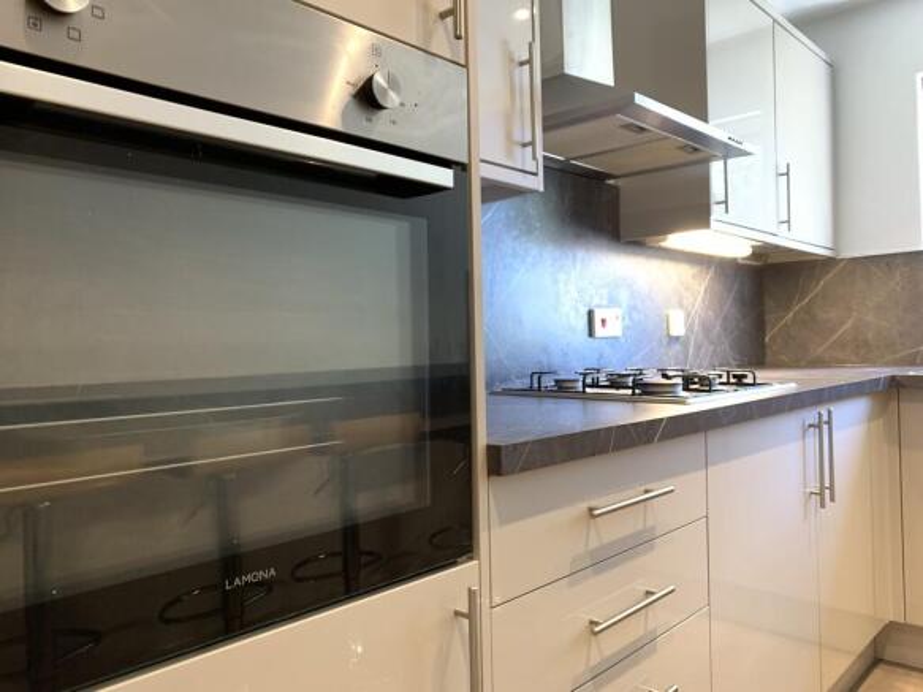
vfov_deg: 53.0
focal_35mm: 26
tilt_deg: -0.1
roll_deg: +0.9
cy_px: 346
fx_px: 693
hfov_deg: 67.3
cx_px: 462
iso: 320
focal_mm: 4.25
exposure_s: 1/33
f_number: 1.8
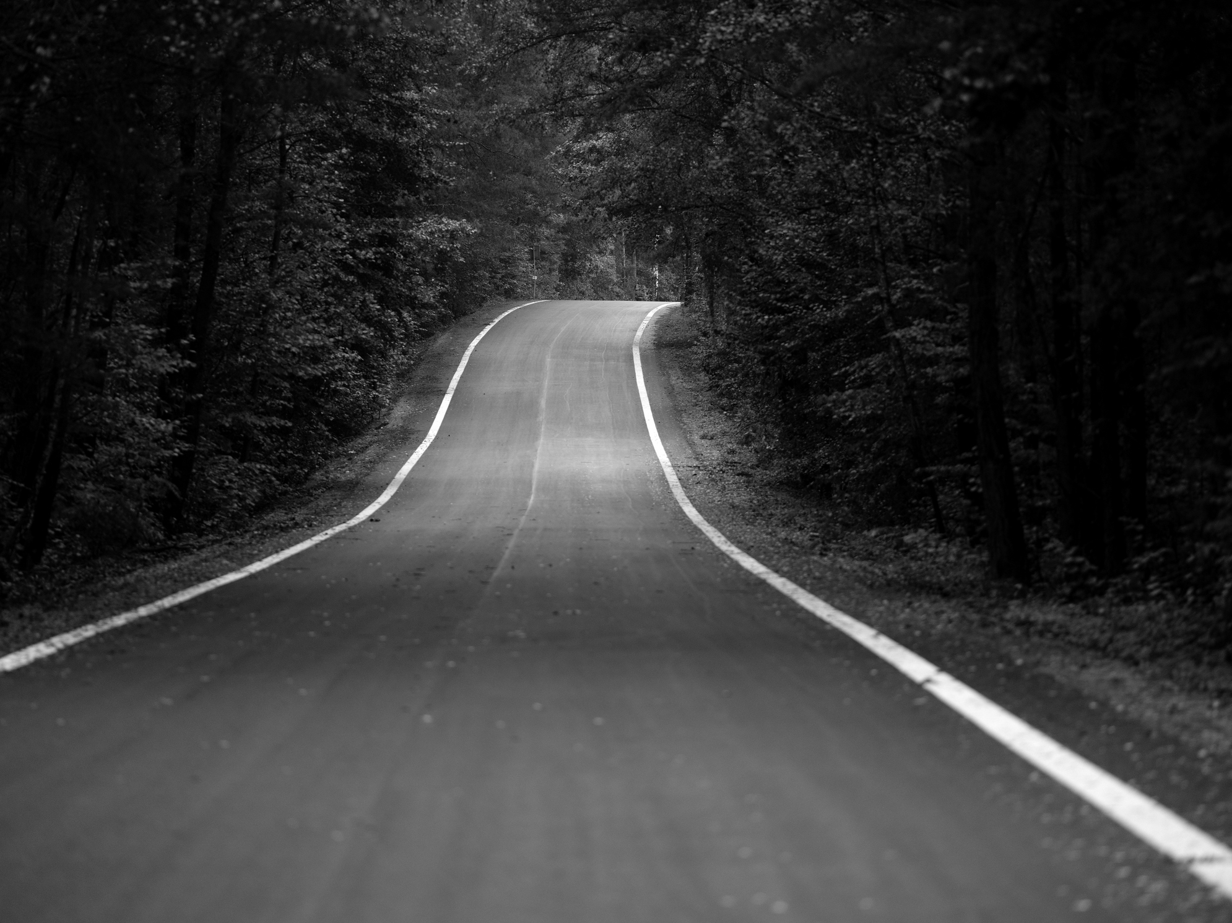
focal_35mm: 199
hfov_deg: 9.9
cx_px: 617
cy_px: 462
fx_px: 7082
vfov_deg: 7.5
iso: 1250
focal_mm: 250
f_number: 4
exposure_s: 1/400
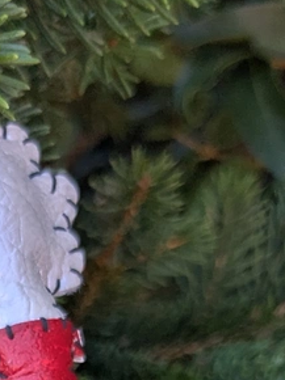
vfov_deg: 20.6
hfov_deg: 16.5
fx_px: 901
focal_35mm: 82
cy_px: 560
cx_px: -131
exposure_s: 1/244
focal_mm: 4.38
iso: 56
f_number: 1.73
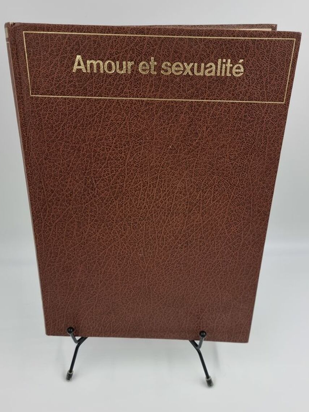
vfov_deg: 63.4
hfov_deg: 49.7
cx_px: 158
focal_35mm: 28
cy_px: 209
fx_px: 333
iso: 50
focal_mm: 6.7
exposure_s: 1/120
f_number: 1.8
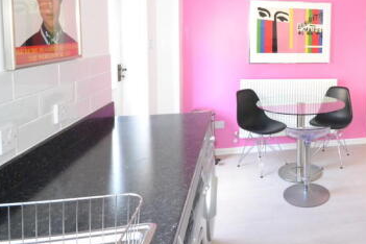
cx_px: 320
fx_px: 285
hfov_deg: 57.6
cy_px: 59
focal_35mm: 28
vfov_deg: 44.7
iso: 3200
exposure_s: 1/60
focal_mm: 10
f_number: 6.3
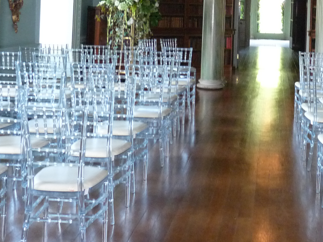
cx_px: 281
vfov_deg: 21.6
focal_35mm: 65
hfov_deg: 28.8
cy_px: -14
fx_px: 606
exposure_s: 1/30
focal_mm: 4.8
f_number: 2.8
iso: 400
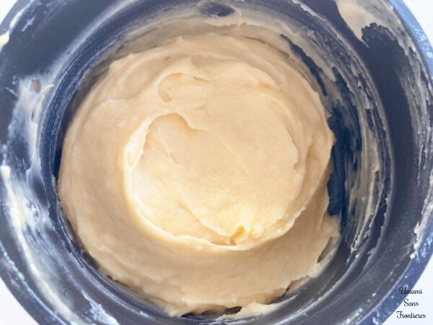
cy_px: 162
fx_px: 350
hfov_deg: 63.4
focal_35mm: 28
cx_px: 216
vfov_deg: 49.7
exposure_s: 1/50
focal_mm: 3.99
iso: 100
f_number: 1.8
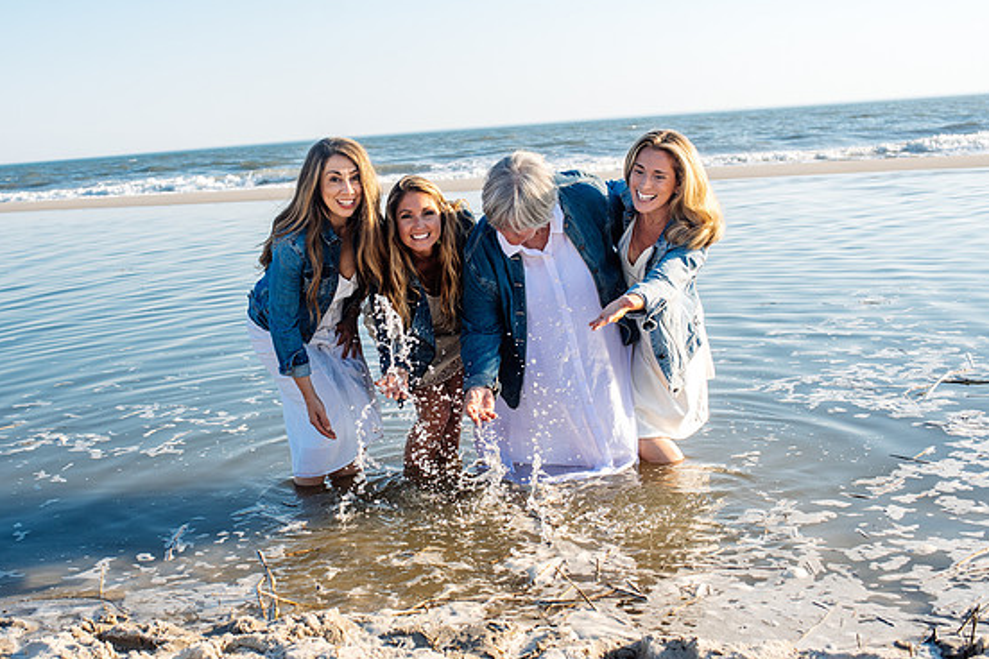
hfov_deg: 41.7
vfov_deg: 28.6
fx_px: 1291
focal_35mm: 47
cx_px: 384
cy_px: 321
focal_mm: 35
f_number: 4.5
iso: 160
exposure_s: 1/500
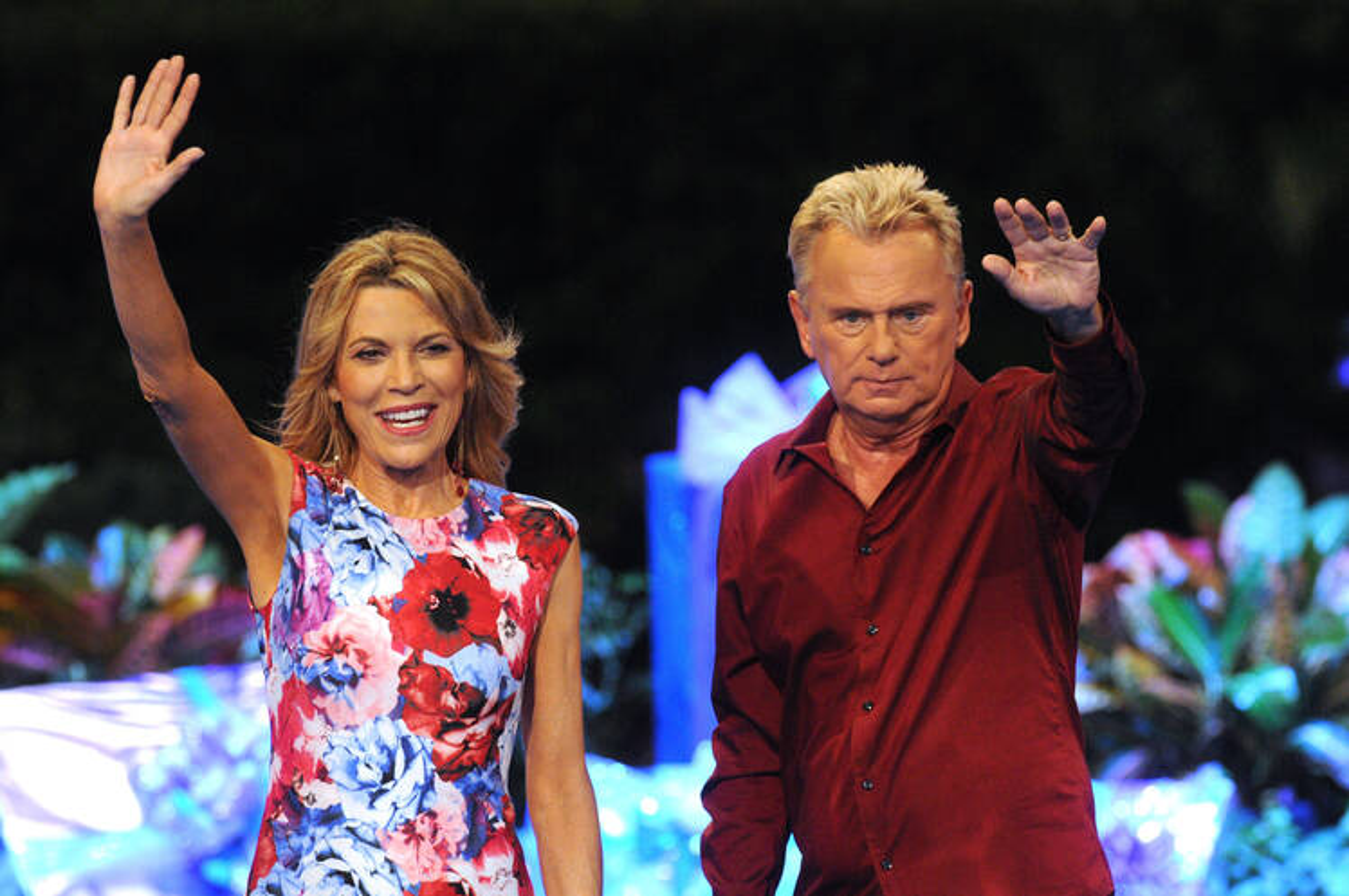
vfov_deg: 3.0
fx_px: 16844
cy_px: 448
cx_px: 674
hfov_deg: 4.6
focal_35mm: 450
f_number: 3.2
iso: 1600
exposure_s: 1/320
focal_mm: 300
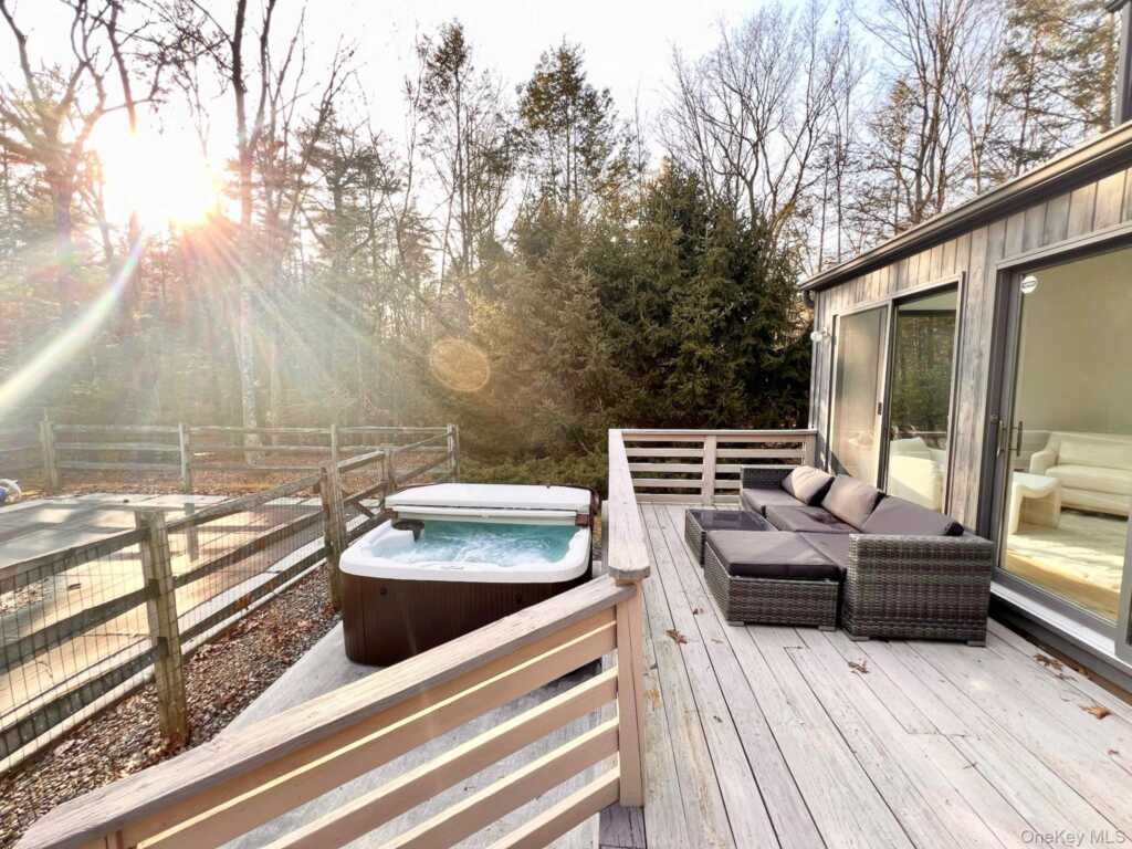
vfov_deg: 89.9
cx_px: 566
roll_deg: +0.4
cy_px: 424
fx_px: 425
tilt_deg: -6.2
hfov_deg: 106.2
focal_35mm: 13
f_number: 1.8
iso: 40
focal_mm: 1.57
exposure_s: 1/99
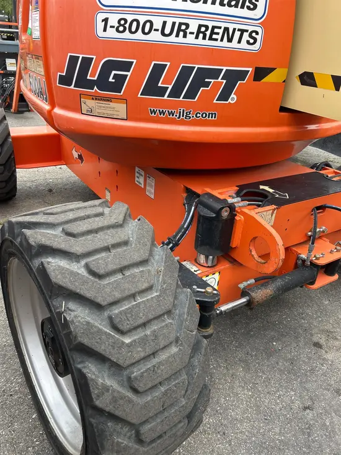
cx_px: 170
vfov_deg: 67.3
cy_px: 228
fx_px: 341
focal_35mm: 26
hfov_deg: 53.1
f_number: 1.5
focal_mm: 5.7
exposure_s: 1/502
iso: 50
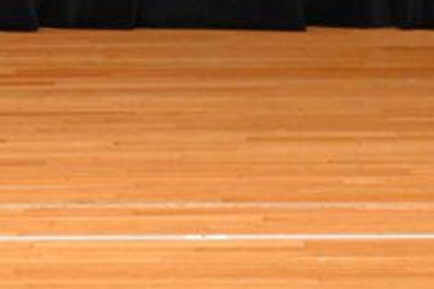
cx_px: -233
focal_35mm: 944
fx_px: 11380
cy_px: 37
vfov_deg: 1.5
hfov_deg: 2.2
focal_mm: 190
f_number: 5.6
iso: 4000
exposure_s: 1/400
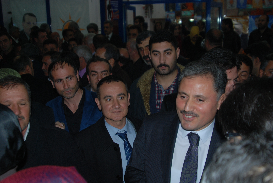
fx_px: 273
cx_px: 136
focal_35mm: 36
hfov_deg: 53.1
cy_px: 92
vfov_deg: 37.0
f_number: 3.5
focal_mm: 24
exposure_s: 1/60
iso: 200
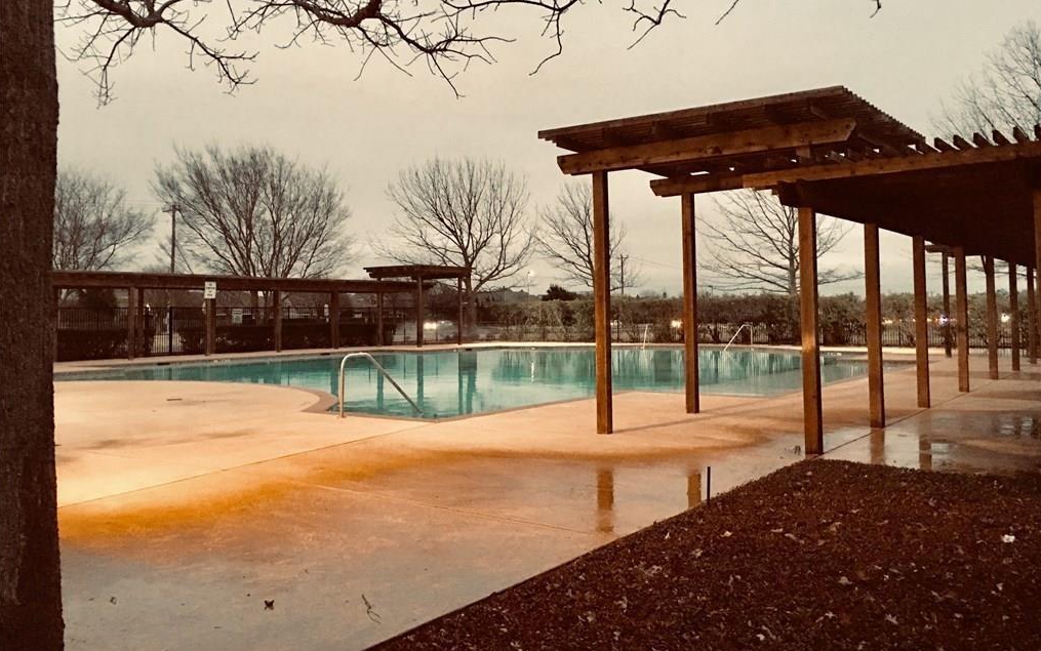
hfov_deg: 61.2
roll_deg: +0.5
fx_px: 880
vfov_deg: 40.5
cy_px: 278
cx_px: 522
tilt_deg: +2.5
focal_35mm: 31
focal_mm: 4.15
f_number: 2.2
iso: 100
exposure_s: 1/4
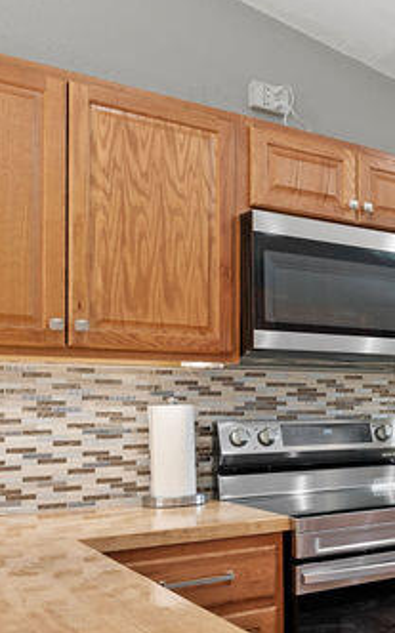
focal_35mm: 44
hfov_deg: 24.1
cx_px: 563
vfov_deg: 44.7
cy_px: 413
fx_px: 759
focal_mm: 14
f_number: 7.1
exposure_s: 1/30
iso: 320
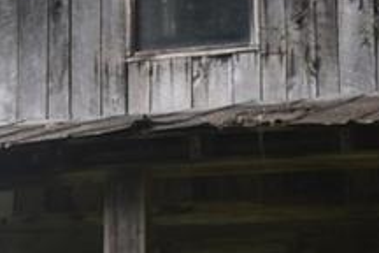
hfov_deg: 8.9
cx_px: -100
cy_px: 262
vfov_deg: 6.0
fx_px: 2400
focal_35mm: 228
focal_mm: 32
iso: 400
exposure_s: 1/250
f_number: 5
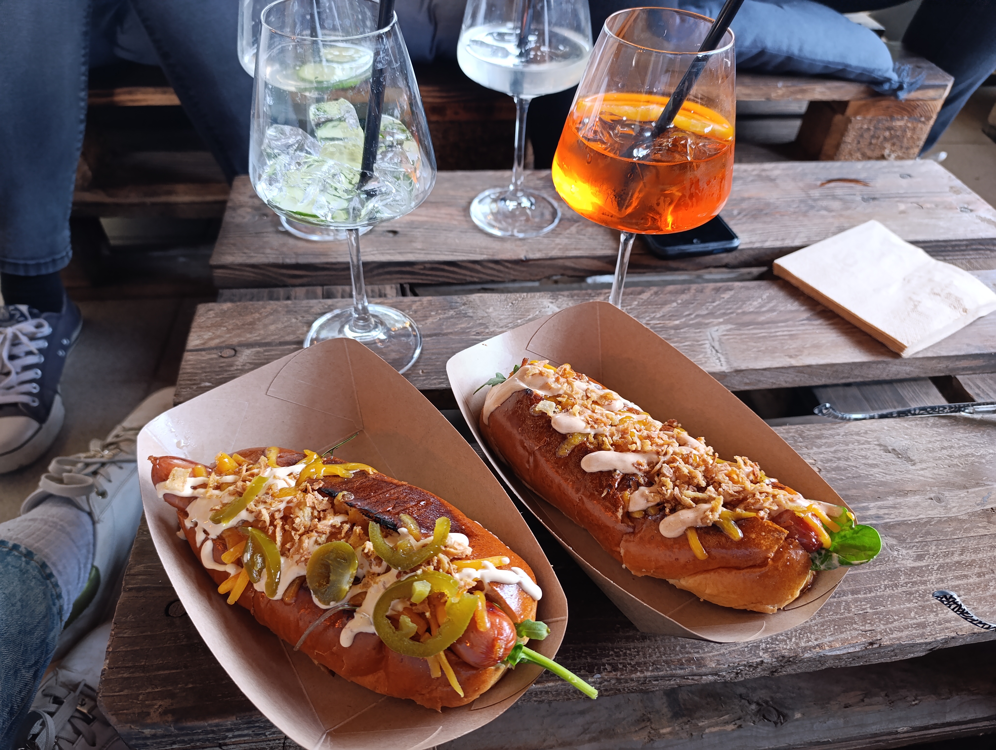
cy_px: 375
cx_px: 498
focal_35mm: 23
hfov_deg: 73.8
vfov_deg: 59.0
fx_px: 663
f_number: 1.6
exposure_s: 1/50
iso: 800
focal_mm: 6.14
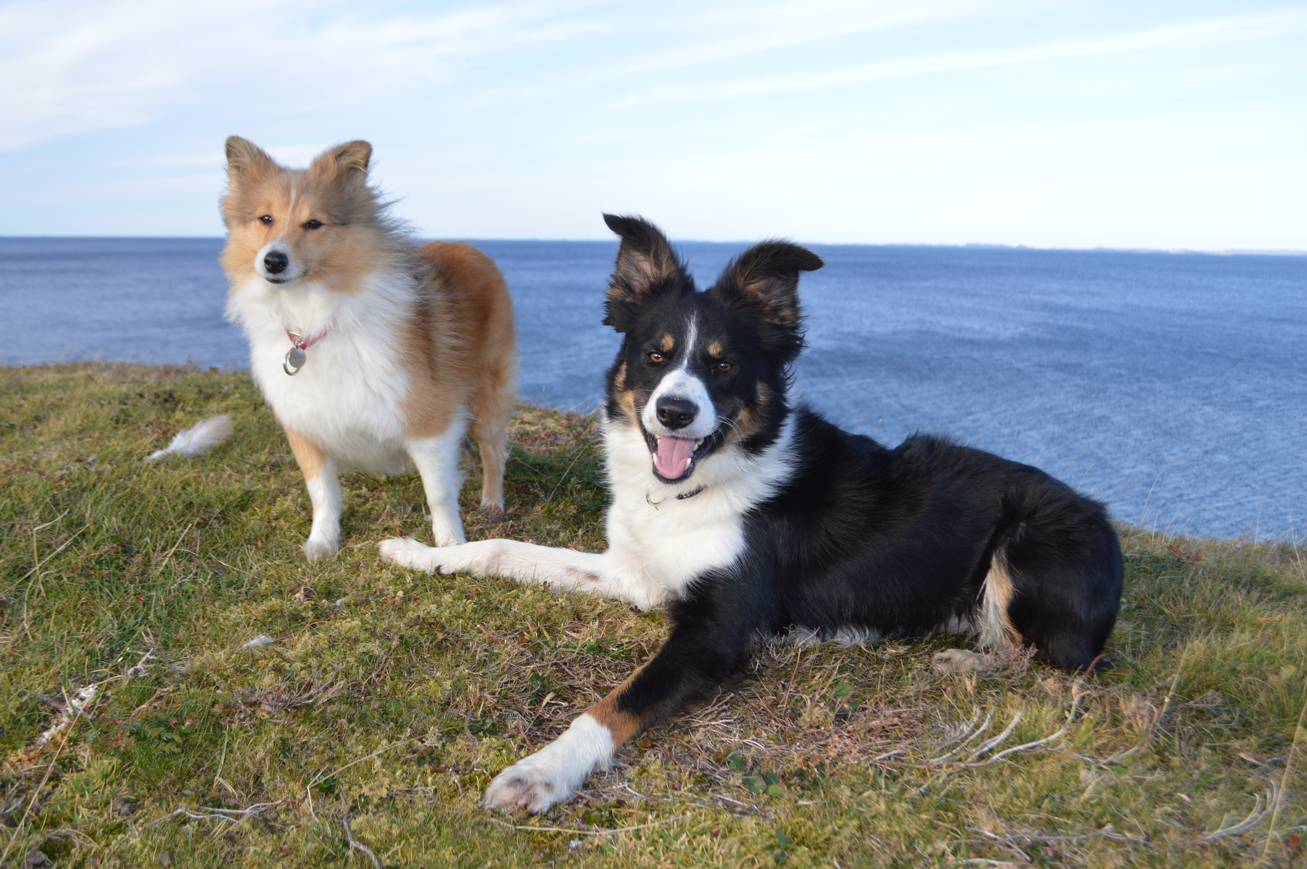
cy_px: 434
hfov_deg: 53.2
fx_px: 1306
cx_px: 654
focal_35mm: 36
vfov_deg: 36.8
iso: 100
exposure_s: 1/200
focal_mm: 24
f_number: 5.6
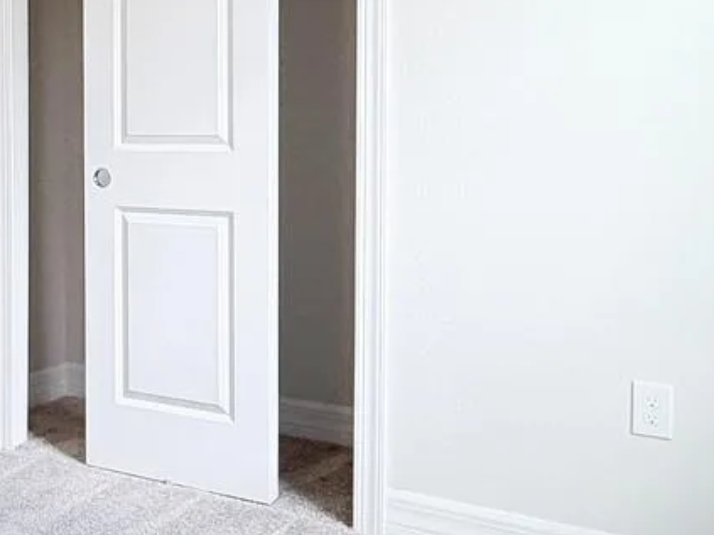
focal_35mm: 53
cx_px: -3
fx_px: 1093
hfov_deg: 33.1
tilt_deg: -1.7
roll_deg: -0.1
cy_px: 143
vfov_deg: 27.2
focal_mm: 2.22
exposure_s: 1/120
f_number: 2.2
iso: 160
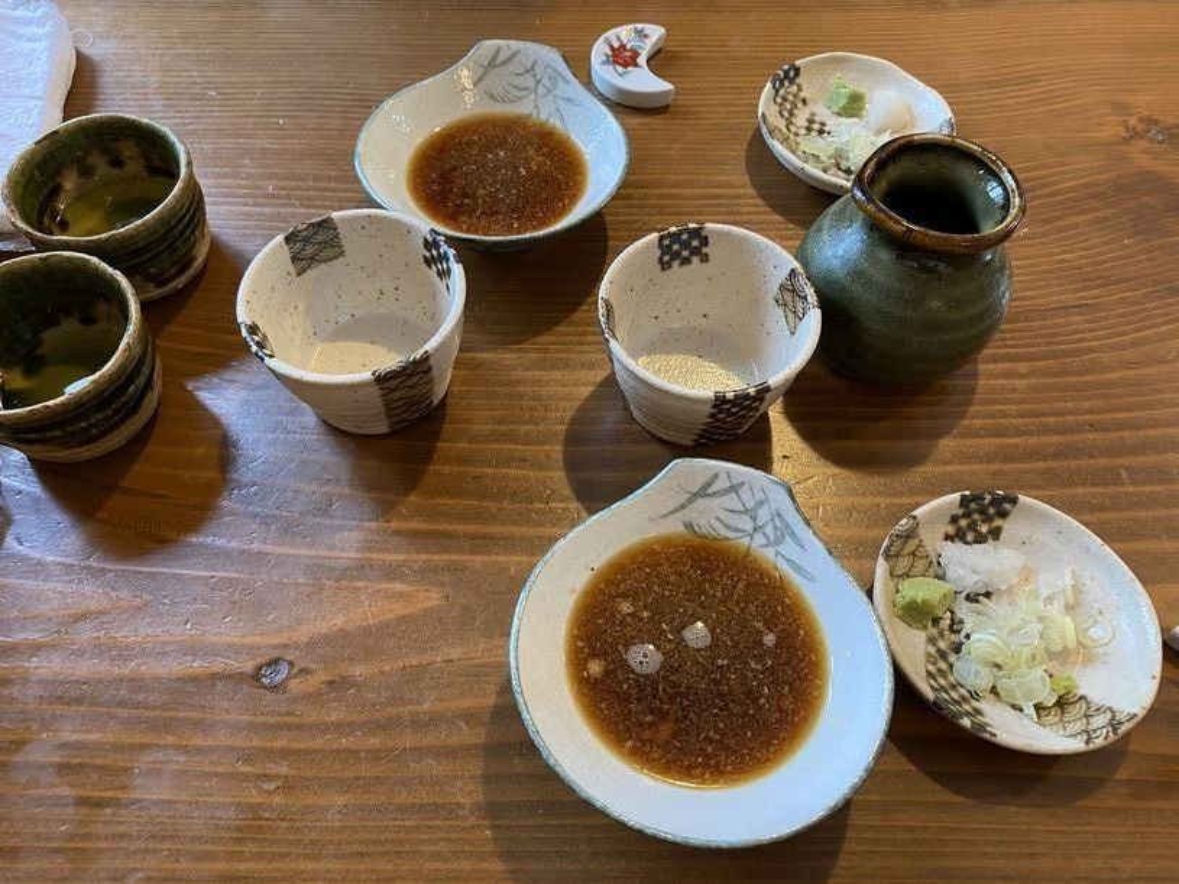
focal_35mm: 26
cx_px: 590
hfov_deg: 67.3
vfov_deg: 53.1
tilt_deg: -58.4
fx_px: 885
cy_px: 442
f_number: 1.8
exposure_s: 1/50
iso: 160
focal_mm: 4.25
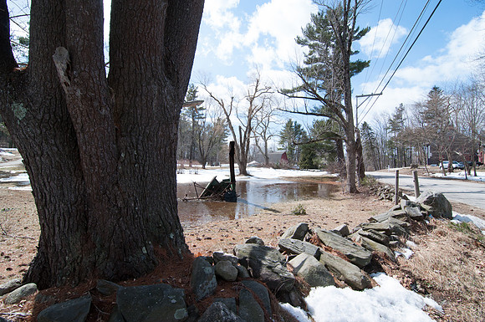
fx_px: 222
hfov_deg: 95.1
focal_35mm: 16
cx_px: 242
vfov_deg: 71.9
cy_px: 161
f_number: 7.1
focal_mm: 11
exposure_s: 1/800
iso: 500
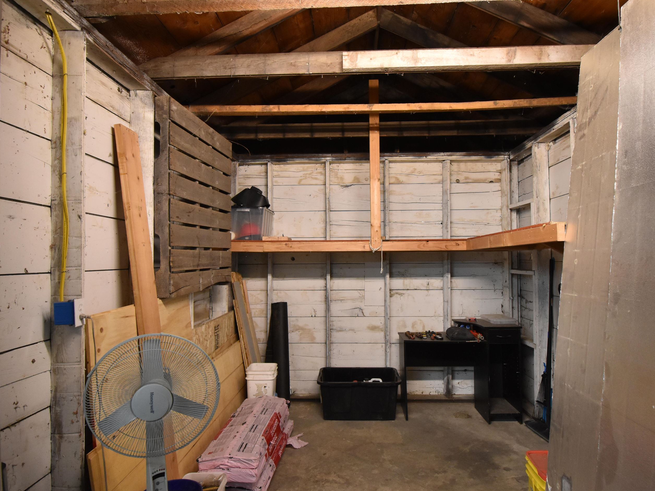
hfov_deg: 80.9
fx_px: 384
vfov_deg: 65.2
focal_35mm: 20
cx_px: 338
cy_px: 252
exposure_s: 1/30
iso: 1600
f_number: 8
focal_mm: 11.5
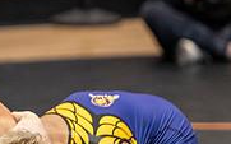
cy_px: 165
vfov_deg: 1.9
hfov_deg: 3.1
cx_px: -39
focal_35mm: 676
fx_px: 4254
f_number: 2.8
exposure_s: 1/1000
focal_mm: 125
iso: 3200
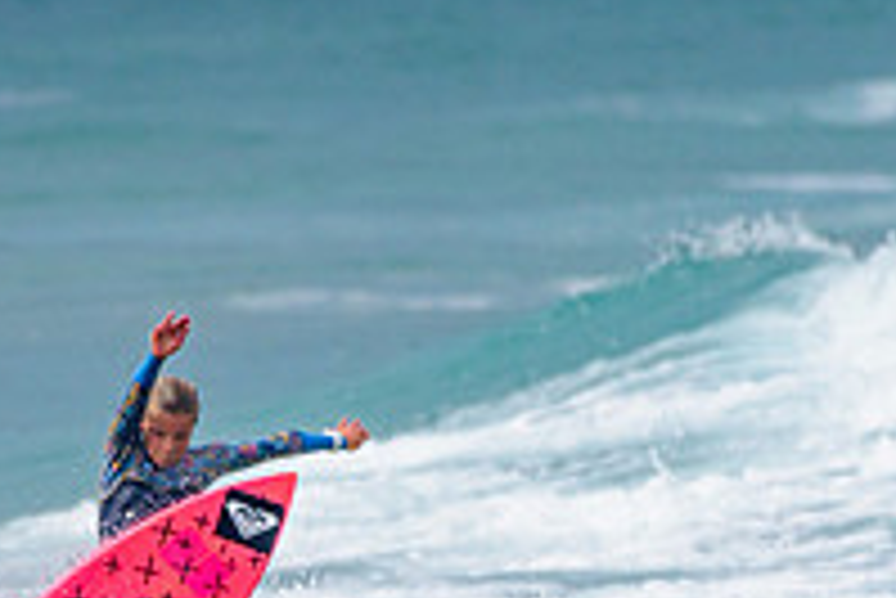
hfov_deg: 1.1
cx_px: 81
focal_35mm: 1822
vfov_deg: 0.8
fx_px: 45379
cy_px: 757
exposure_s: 1/2000
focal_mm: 500
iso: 280
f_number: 5.6
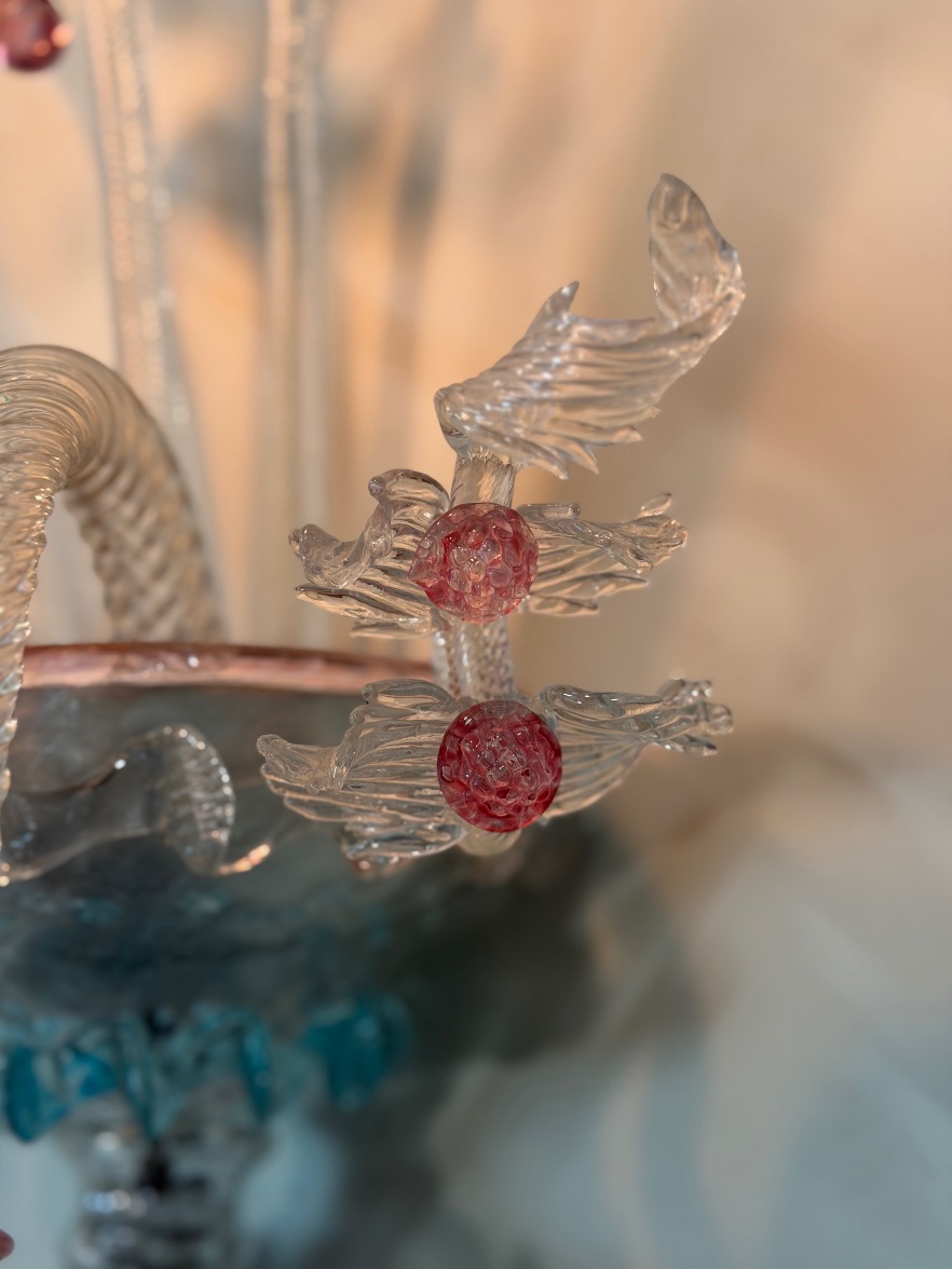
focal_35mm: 49
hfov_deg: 29.7
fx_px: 1797
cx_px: 468
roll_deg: +2.8
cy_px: 623
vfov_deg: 38.9
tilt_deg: +10.0
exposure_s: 1/50
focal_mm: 6.76
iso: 125
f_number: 1.78
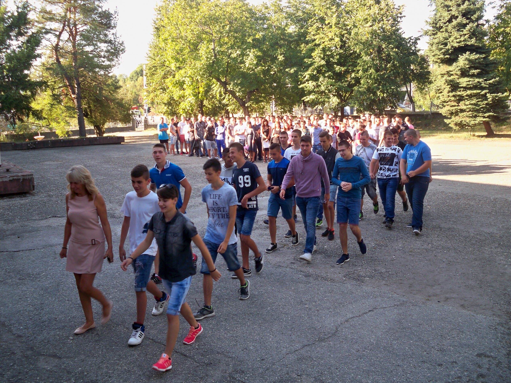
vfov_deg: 39.7
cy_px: 192
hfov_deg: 51.4
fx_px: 531
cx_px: 252
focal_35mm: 36
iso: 64
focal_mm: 6.3
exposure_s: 1/80
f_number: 3.1
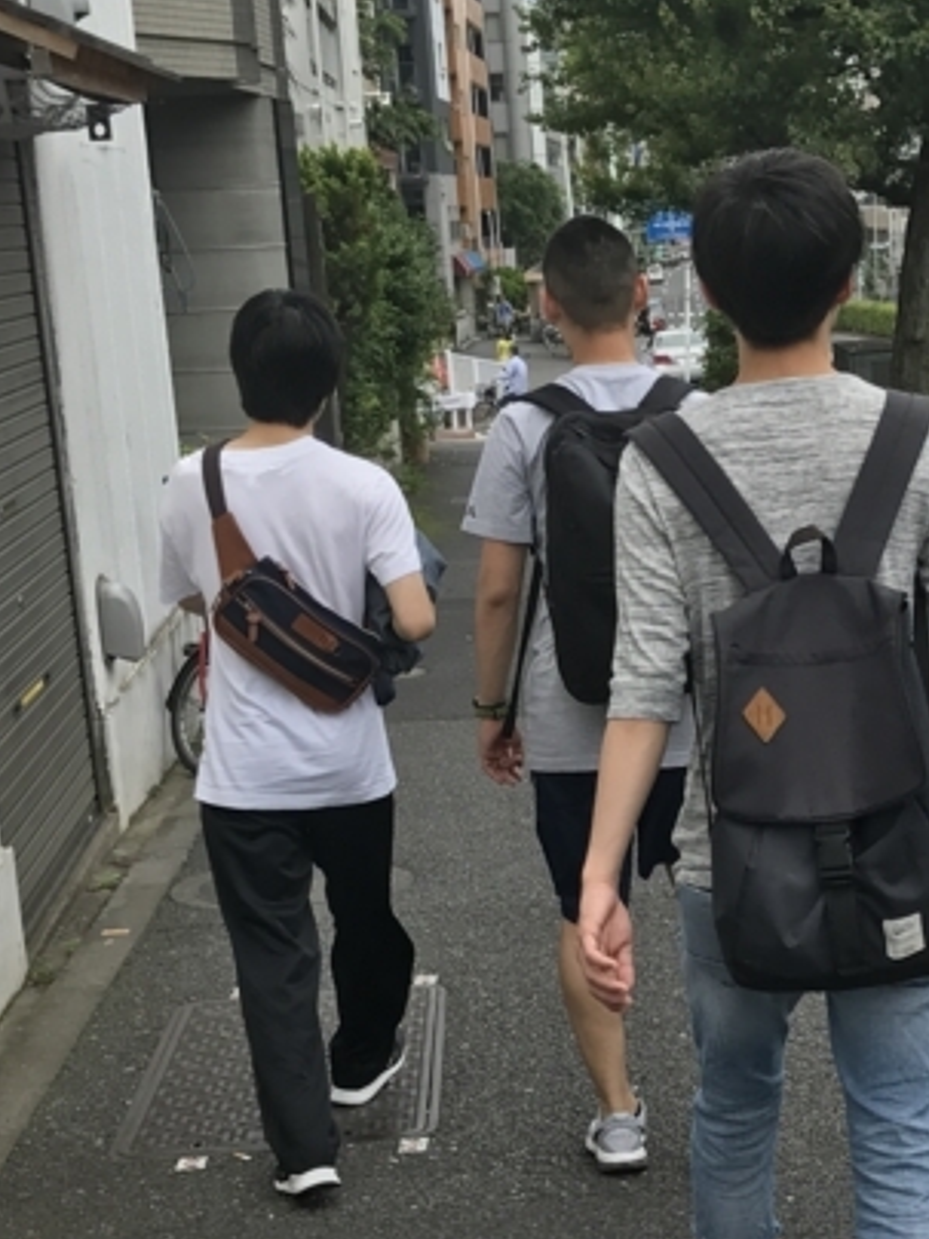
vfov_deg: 27.2
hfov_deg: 20.5
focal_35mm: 71
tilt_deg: -9.3
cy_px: 868
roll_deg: +5.1
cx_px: 763
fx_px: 2541
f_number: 1.8
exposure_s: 1/977
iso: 20
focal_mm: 3.99
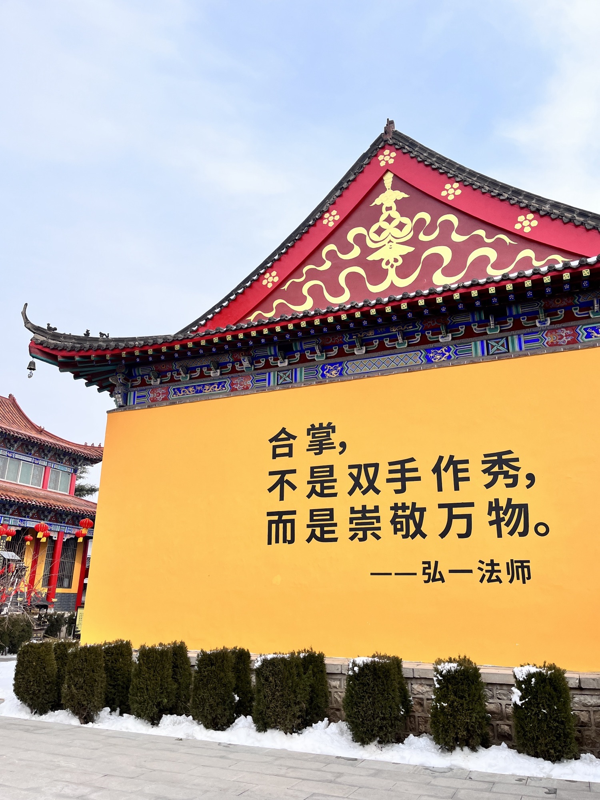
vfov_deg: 67.3
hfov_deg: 53.1
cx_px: 300
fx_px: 601
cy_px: 400
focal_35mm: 26
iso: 50
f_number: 1.6
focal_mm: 5.1
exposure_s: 1/3215
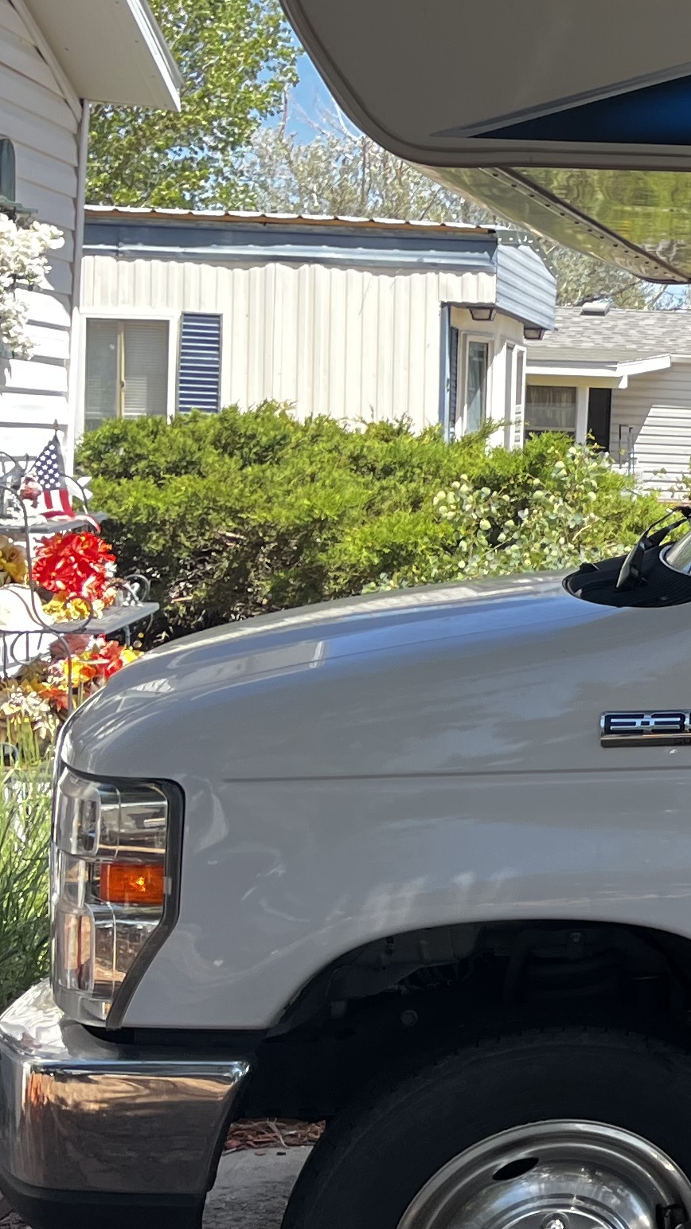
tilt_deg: +0.3
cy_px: 455
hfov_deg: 13.0
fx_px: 2410
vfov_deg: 28.5
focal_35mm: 74
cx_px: 1591
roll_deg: -1.8
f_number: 1.6
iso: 50
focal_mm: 5.1
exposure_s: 1/577
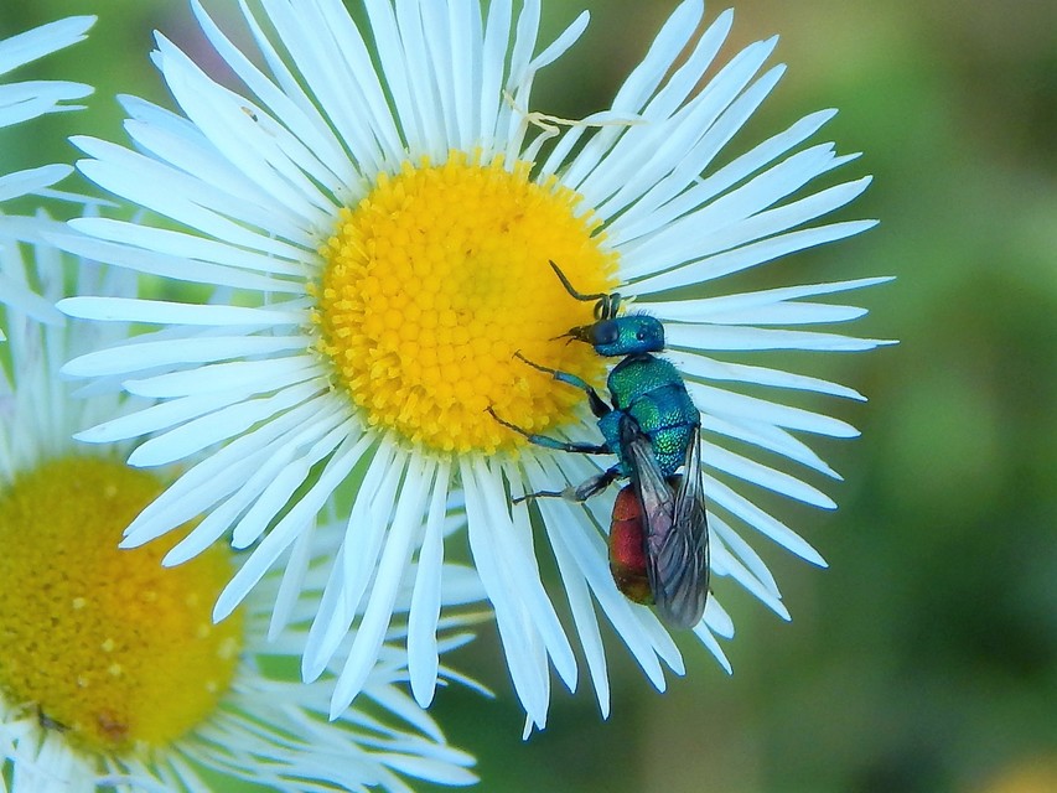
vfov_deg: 14.2
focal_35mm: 104
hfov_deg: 18.9
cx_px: 528
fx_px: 3176
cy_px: 396
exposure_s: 1/320
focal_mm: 18.7
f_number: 4.5
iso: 125
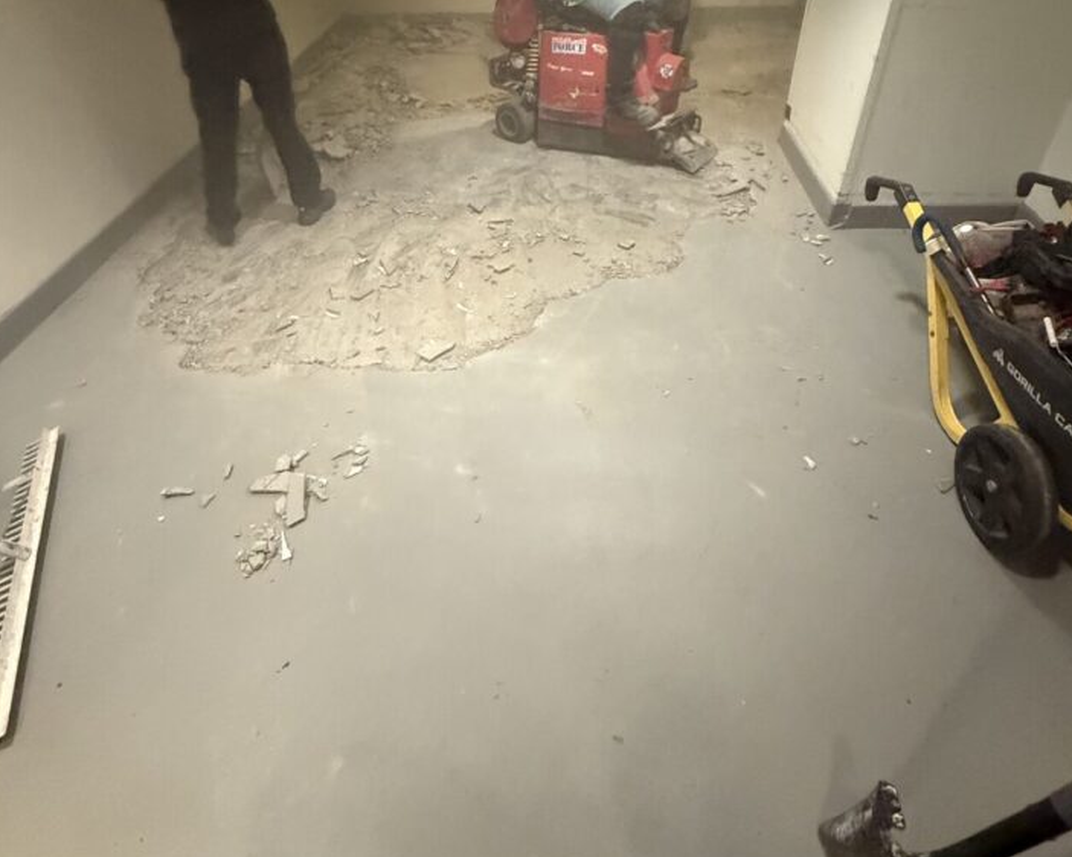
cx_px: 534
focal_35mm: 21
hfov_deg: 77.6
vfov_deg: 63.8
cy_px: 285
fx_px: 666
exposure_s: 1/60
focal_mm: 2.22
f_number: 2.2
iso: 800
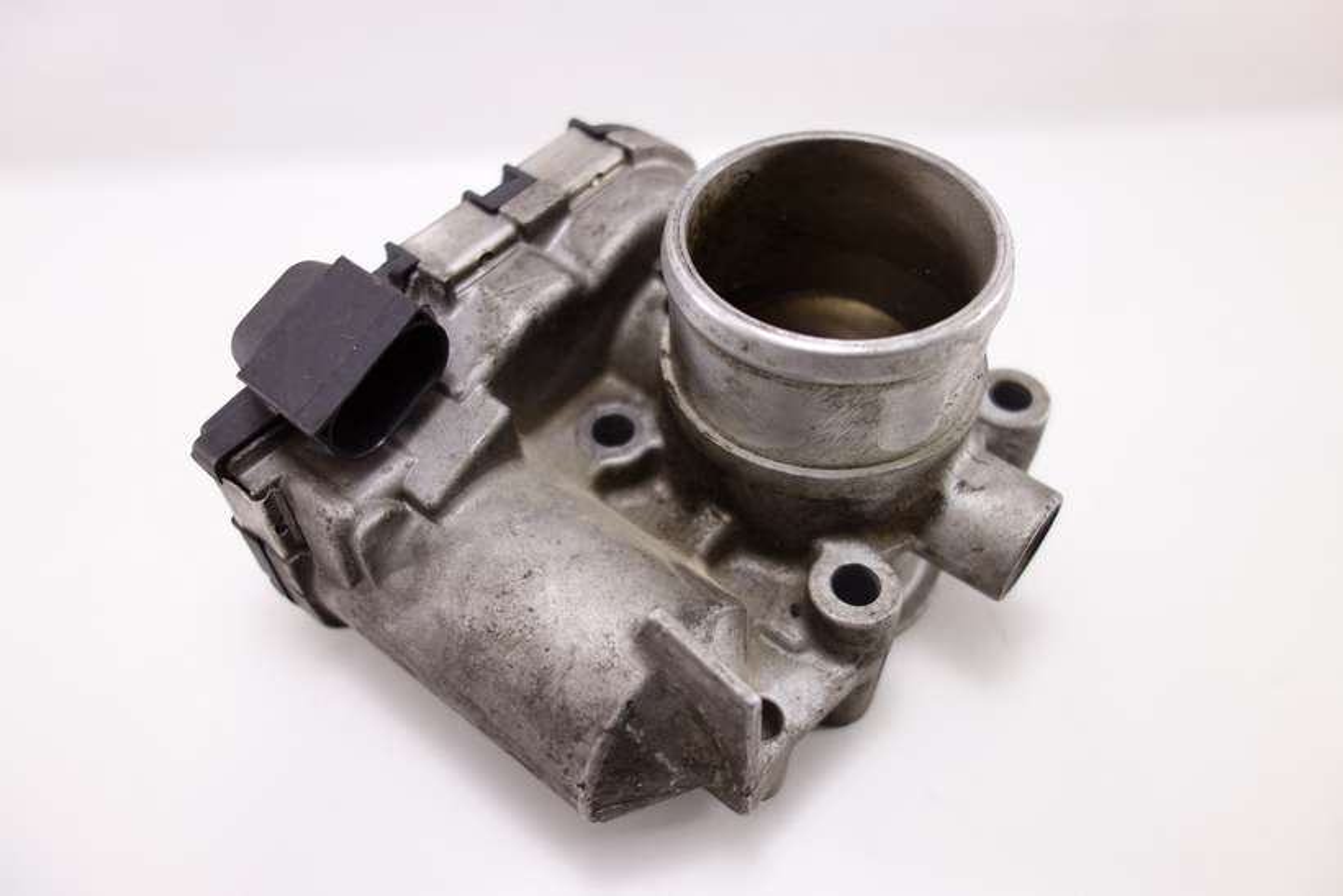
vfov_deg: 46.4
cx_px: 672
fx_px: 1045
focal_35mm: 28
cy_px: 448
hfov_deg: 65.5
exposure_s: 1/100
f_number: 2
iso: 125
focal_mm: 10.4
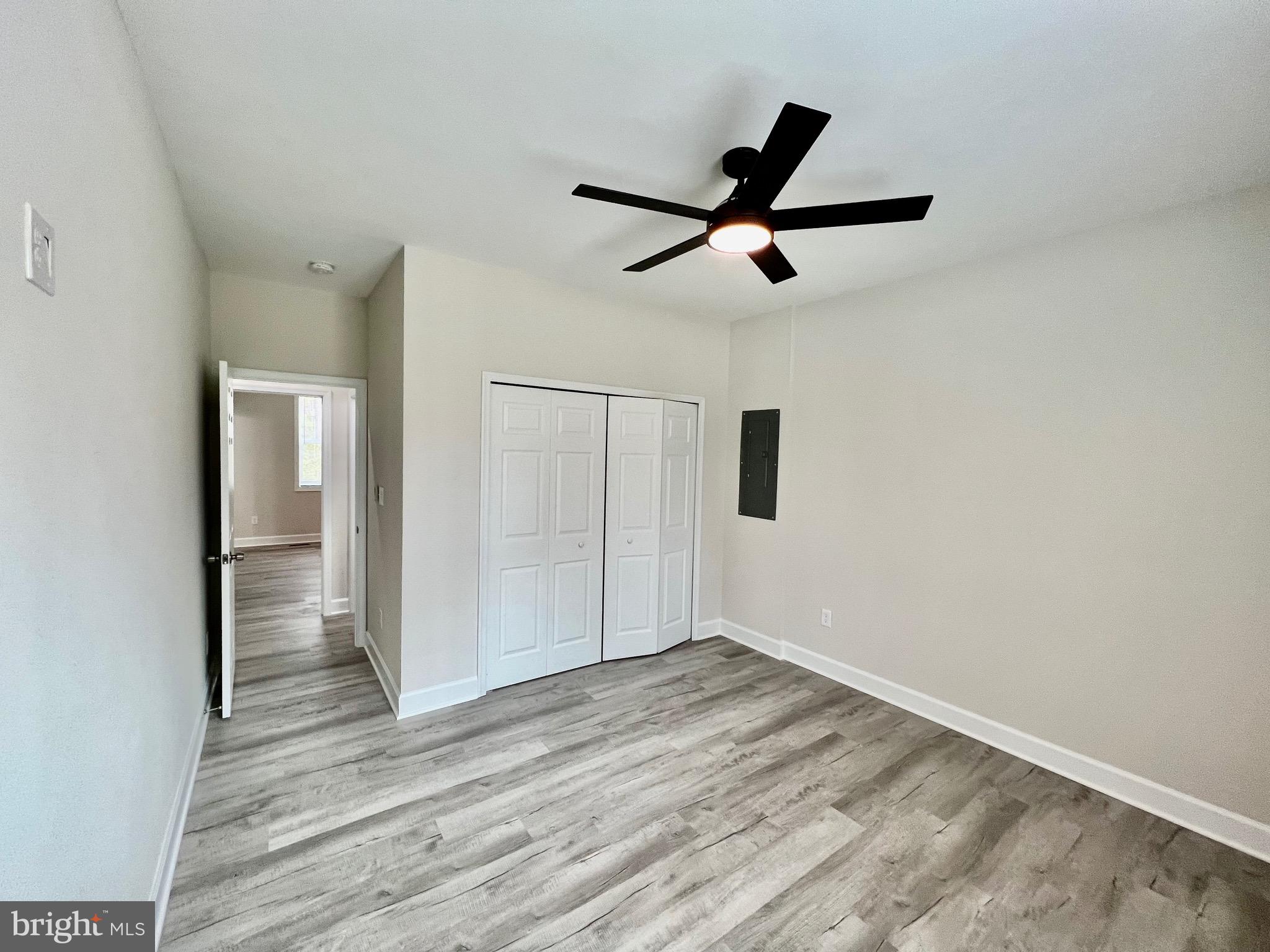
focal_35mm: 13
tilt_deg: -3.6
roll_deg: -1.5
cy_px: 476
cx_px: 635
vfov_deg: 89.9
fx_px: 477
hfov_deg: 106.2
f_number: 1.8
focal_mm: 1.57
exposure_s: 1/99
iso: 125
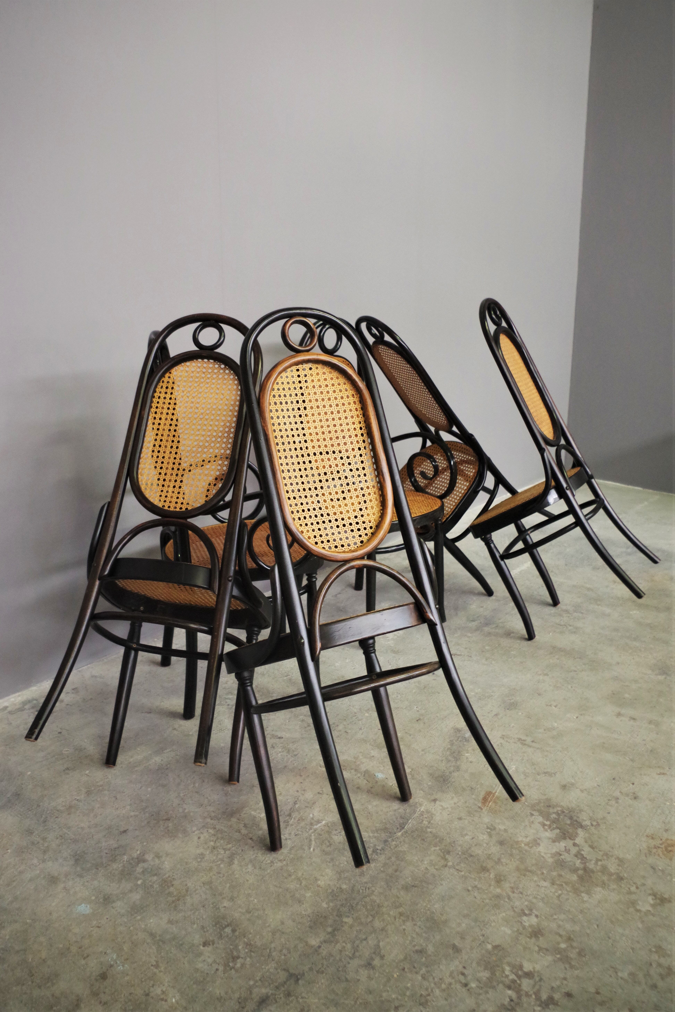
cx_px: 338
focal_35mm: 30
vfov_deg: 61.9
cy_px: 506
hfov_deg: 43.6
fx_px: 844
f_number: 4
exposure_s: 1/60
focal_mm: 20
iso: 1600
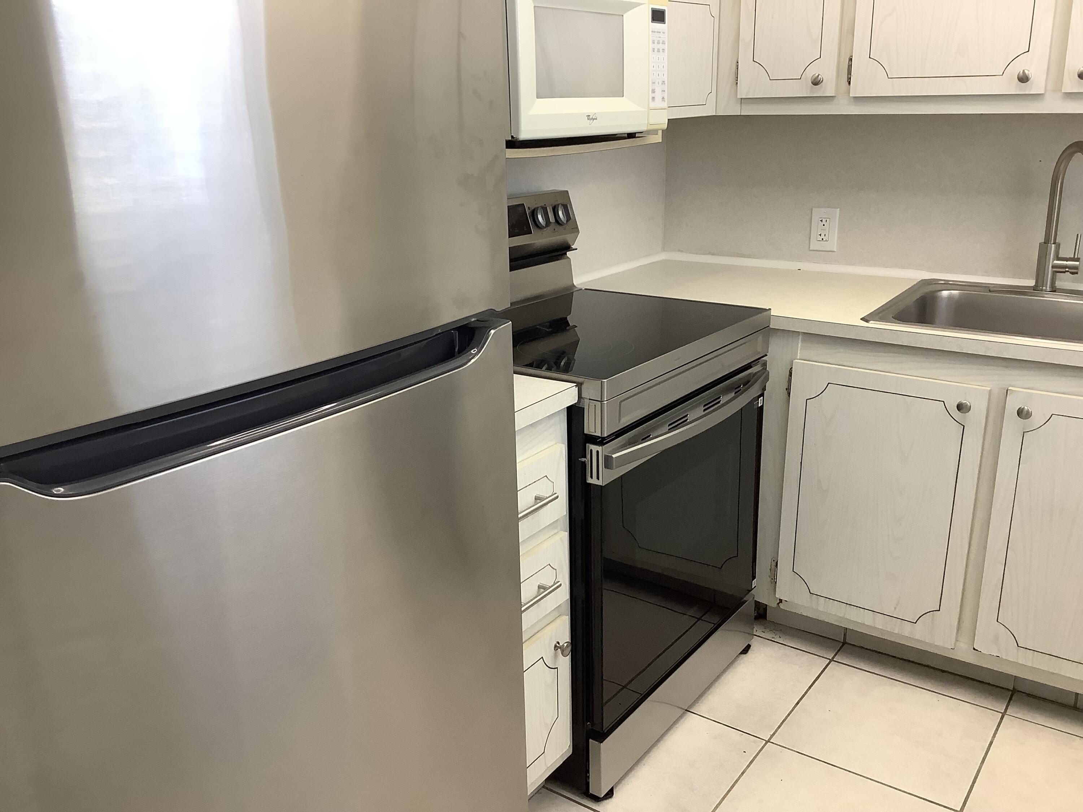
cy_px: 406
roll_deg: -0.5
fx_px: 970
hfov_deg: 58.4
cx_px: 542
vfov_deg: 45.4
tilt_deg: -17.9
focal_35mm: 31
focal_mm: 3.3
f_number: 2.4
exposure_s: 1/60
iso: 100
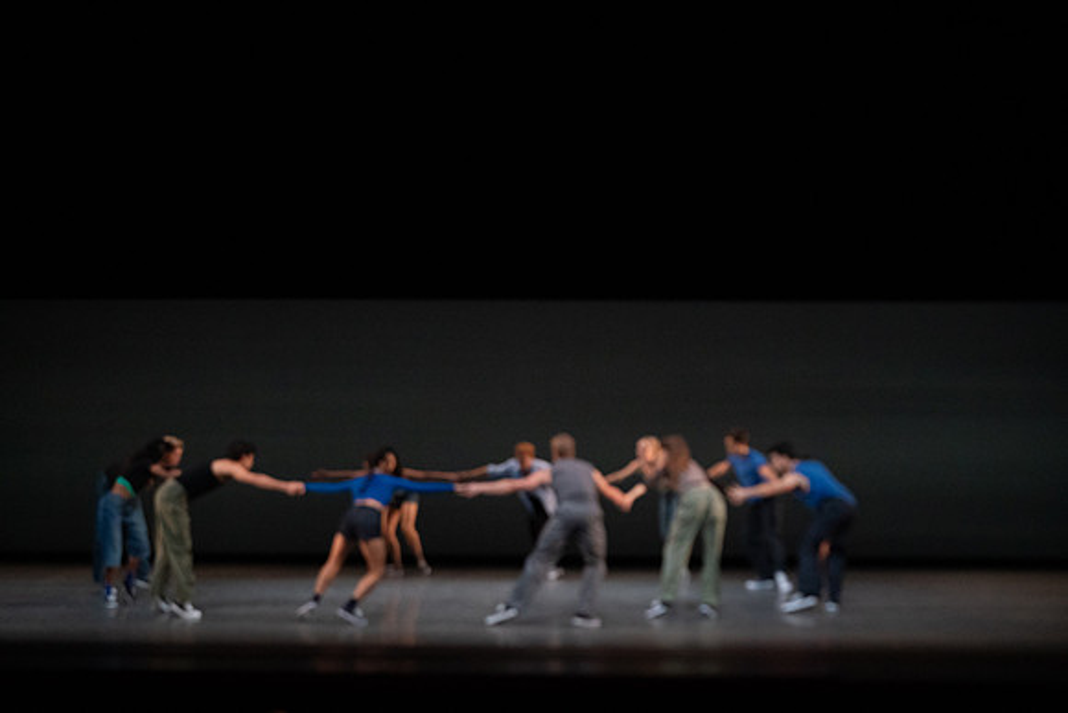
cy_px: 356
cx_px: 534
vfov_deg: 14.1
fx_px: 2878
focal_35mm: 97
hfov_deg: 21.0
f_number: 5
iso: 8000
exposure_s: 1/400
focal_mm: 97
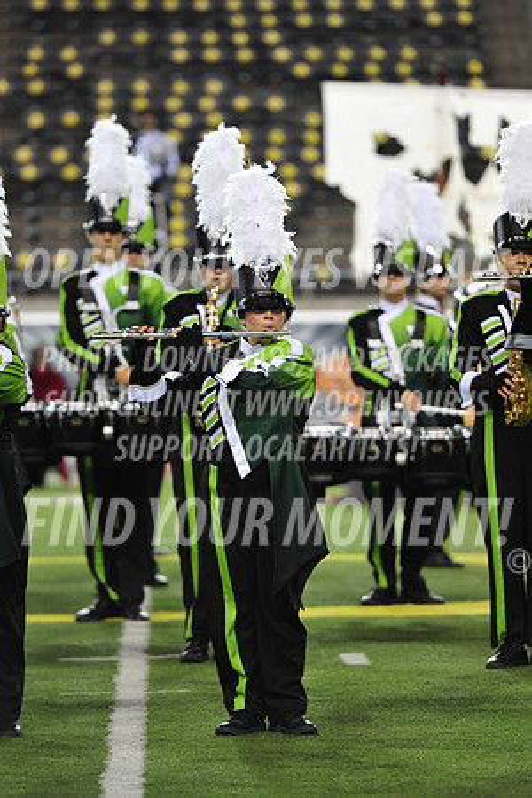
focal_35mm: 200
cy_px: 399
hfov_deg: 6.9
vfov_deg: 10.3
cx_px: 266
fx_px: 4433
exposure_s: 1/1000
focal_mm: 200
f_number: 2.8
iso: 3200
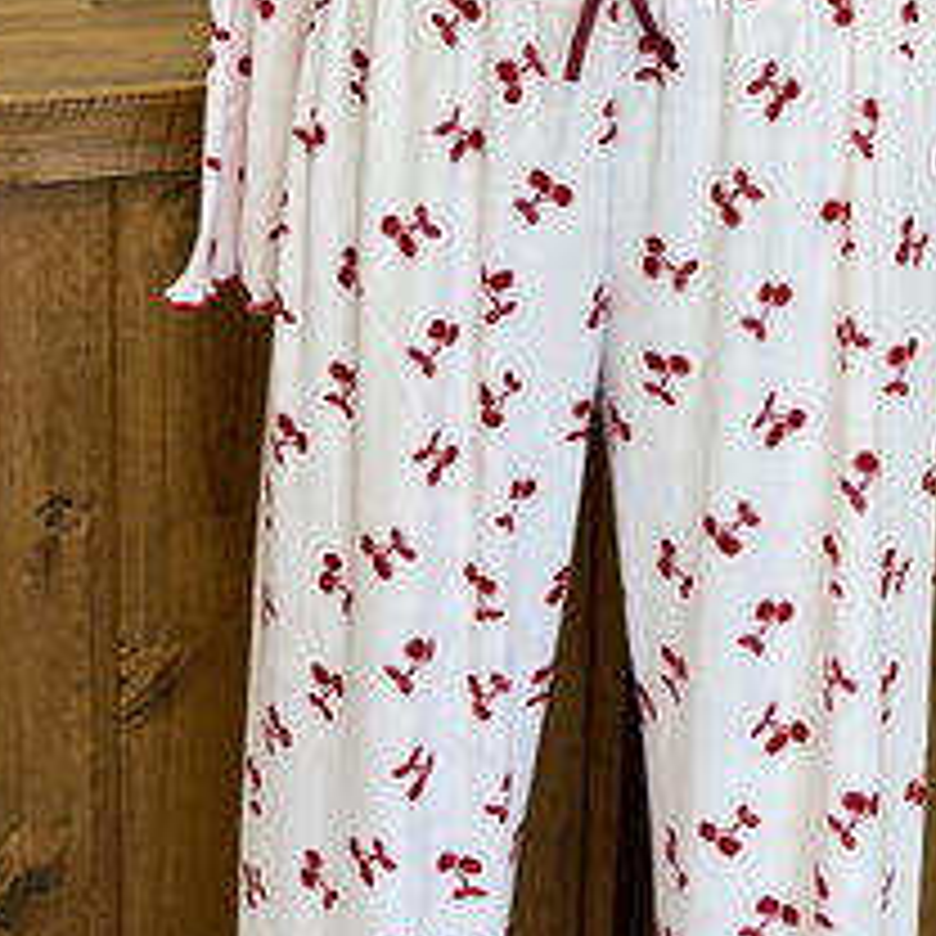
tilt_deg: -6.3
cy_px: -151
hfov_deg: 28.4
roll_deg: -1.3
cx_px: 760
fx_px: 1805
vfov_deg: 26.3
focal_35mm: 59
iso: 64
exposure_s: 1/50
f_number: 1.6
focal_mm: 5.1
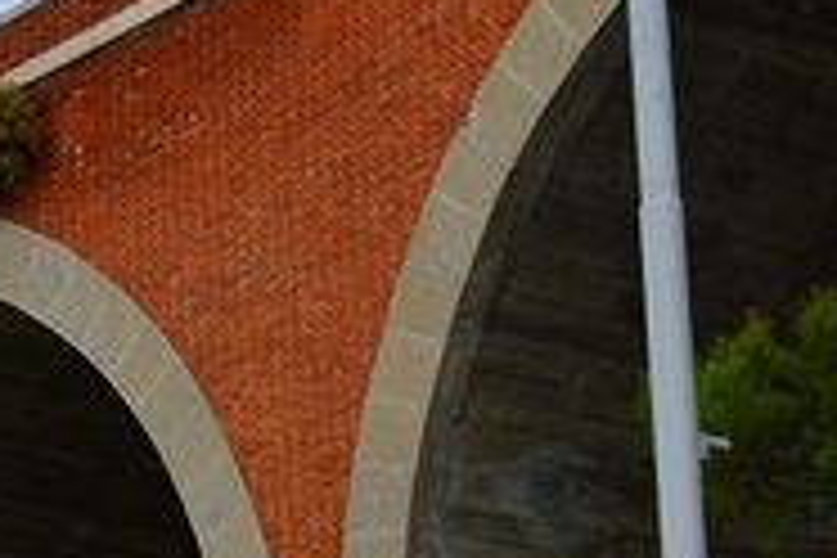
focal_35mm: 139
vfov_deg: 9.5
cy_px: 909
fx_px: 3231
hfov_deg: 14.1
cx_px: -299
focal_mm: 40
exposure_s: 1/30
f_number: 4
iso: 100
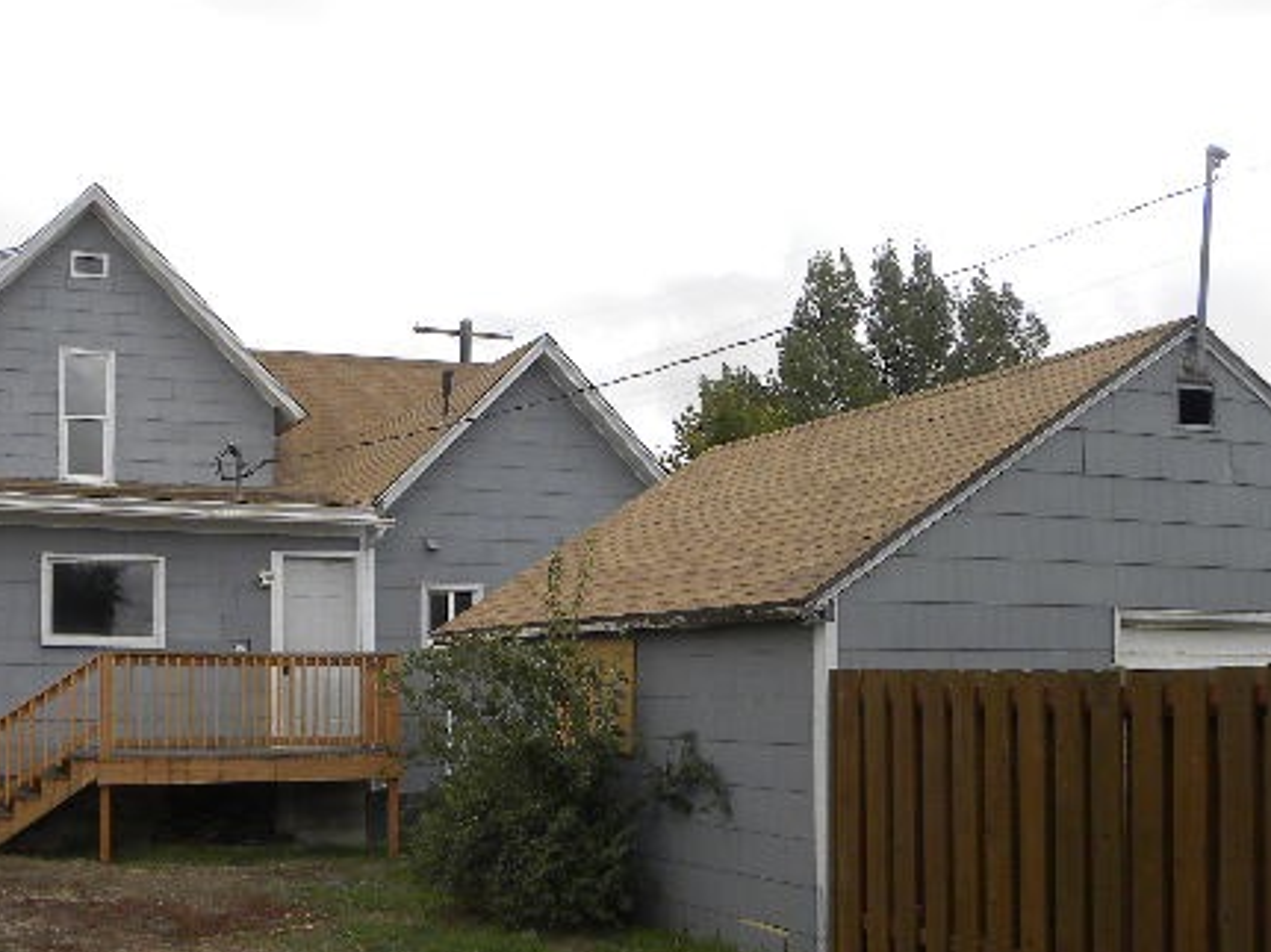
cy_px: 622
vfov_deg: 29.5
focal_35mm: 49
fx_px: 1799
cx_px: 549
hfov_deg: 38.8
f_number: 4.5
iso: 64
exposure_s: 1/227
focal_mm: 5.9
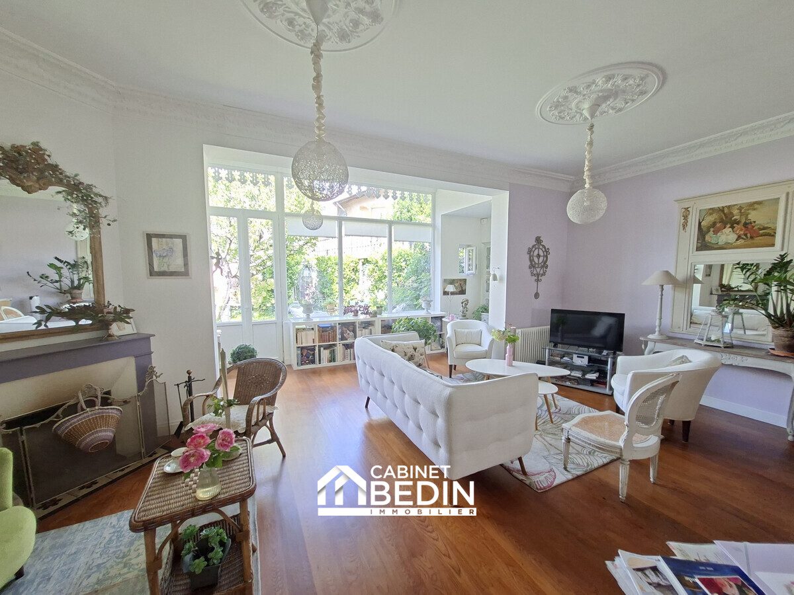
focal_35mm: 13
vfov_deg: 89.9
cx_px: 397
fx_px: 298
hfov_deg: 106.2
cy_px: 298
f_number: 2.2
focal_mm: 1.74
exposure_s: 1/40
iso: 125
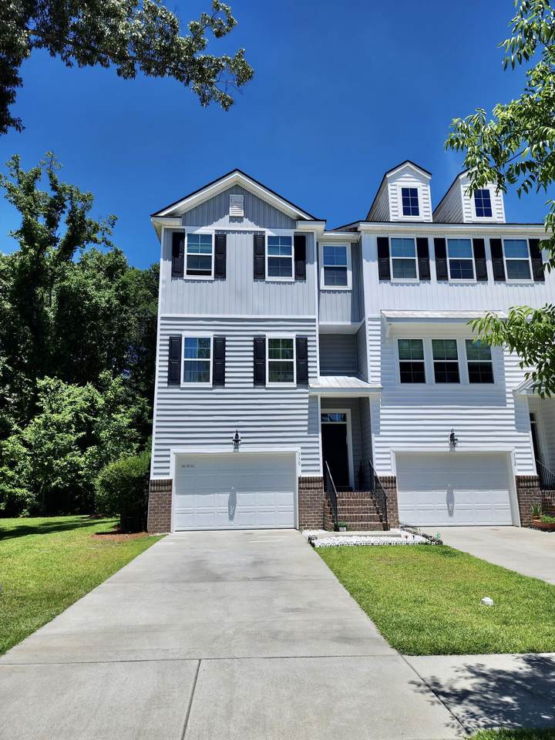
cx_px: 278
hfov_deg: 58.9
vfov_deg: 73.9
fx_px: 492
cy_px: 370
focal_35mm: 23
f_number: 1.8
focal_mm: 6.4
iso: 12
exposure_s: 1/1453
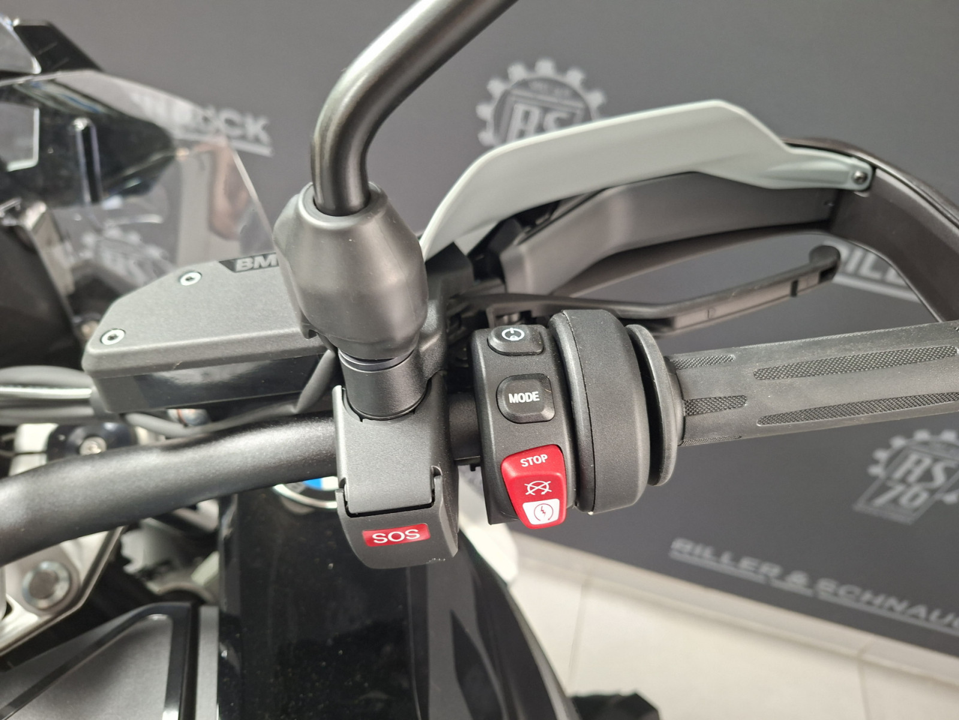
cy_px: 360
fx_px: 637
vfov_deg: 58.9
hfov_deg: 73.9
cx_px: 480
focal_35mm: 23
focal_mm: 5.54
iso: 320
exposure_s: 1/30
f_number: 1.8
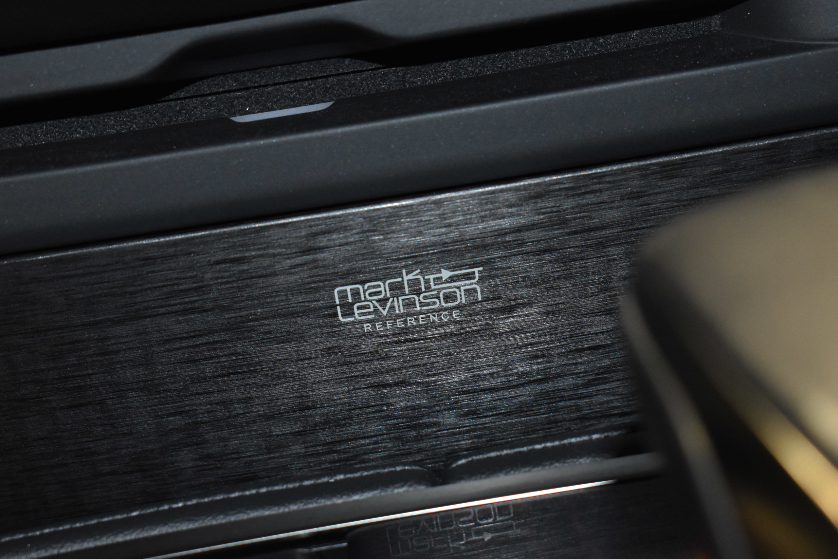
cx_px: 419
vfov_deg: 19.7
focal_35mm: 69
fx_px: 1606
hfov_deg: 29.2
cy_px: 280
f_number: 8
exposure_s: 1/80
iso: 1800
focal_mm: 46
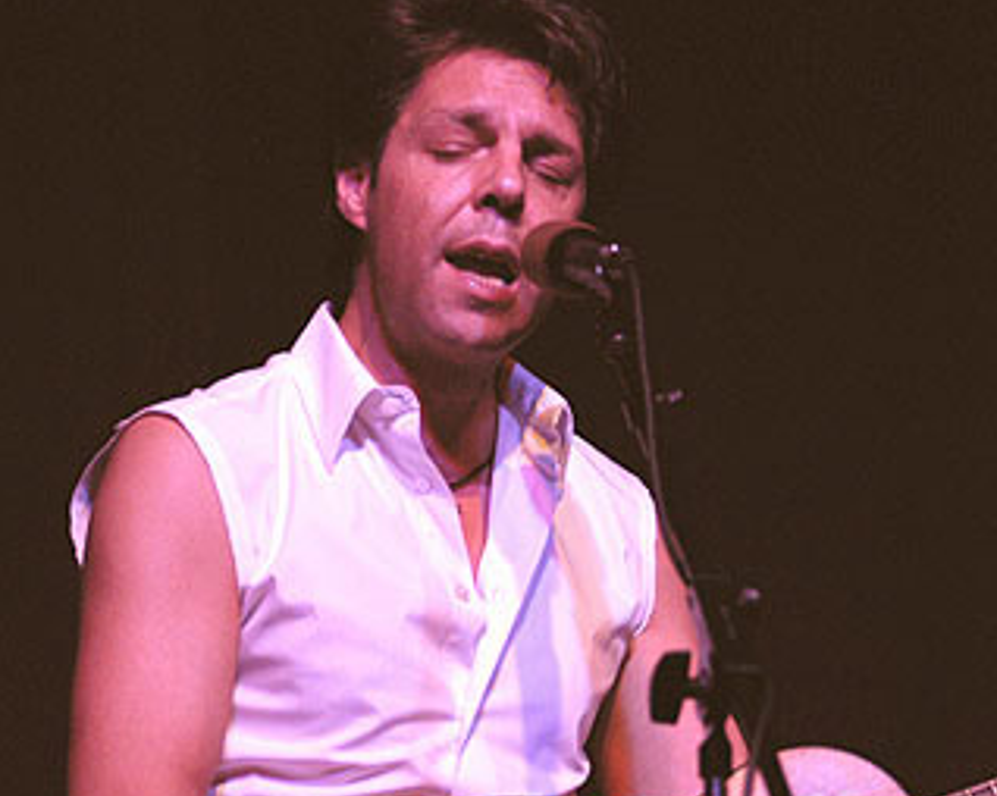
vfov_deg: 5.6
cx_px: 677
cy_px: 432
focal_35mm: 277
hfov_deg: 7.0
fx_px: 8161
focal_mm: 125
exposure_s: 1/80
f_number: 2.8
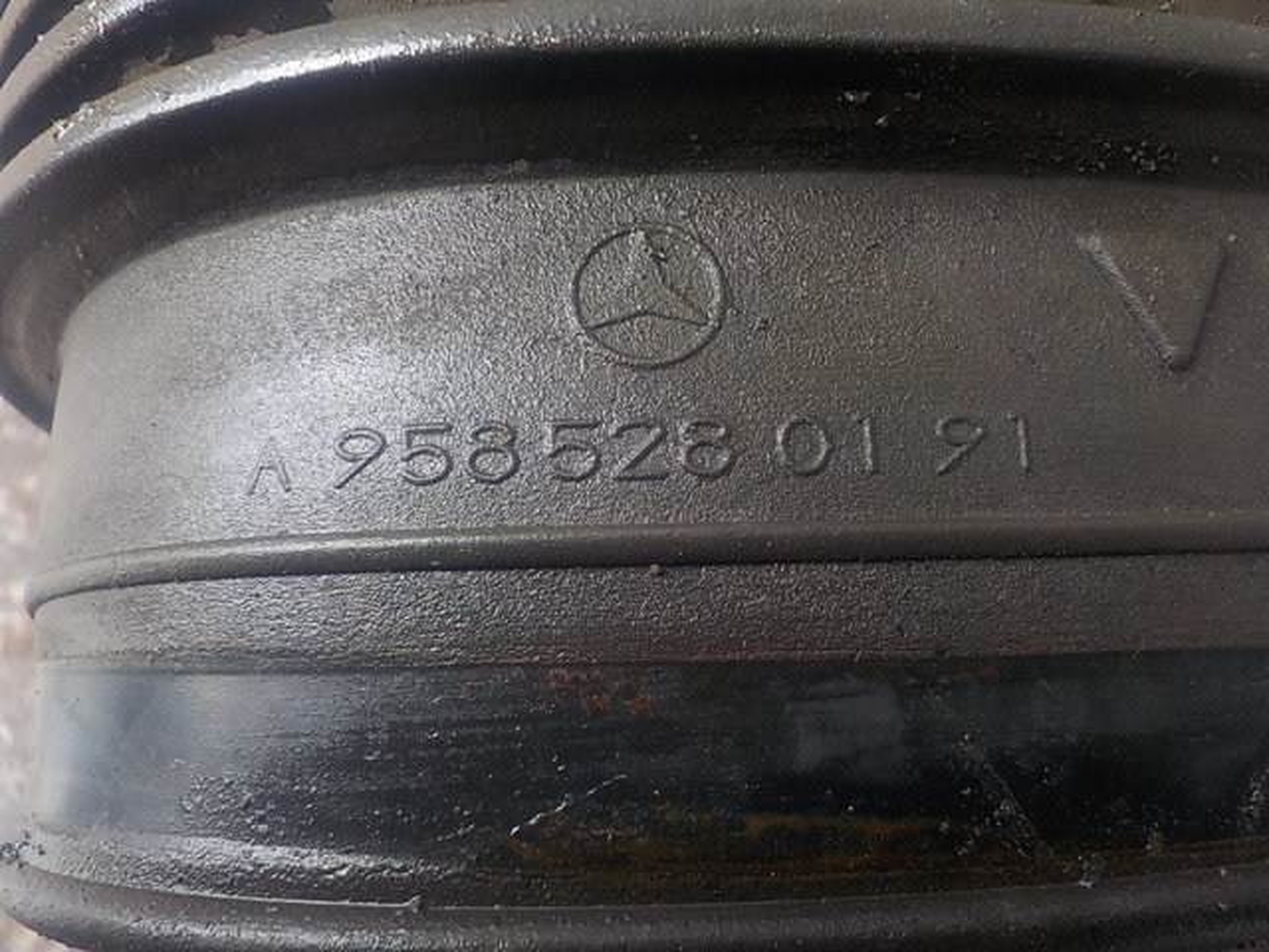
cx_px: 634
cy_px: 476
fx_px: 1100
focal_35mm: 30
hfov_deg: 60.0
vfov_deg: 46.8
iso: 125
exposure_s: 1/40
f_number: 3.3
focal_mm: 4.1
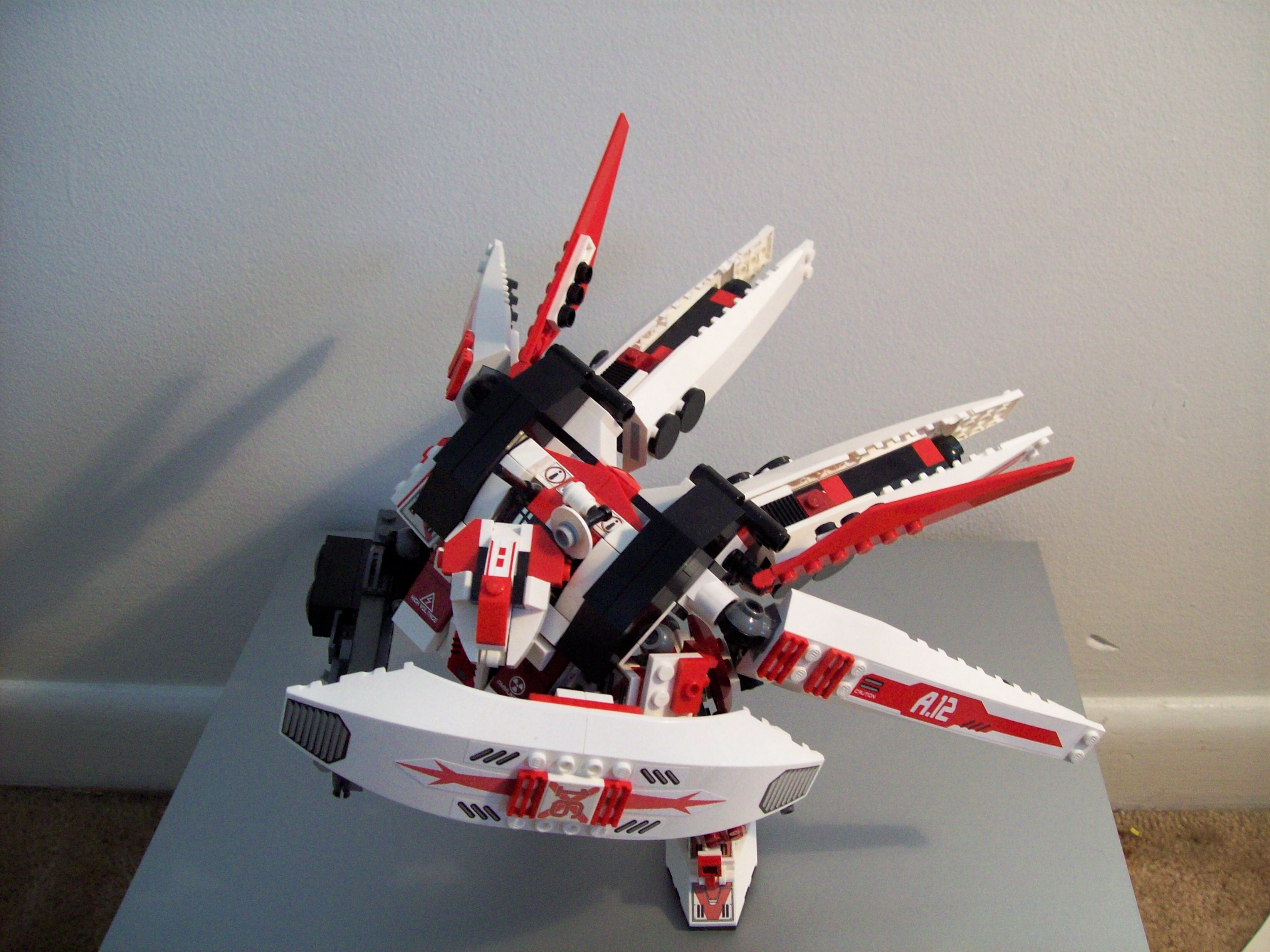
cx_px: 635
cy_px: 476
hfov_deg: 51.4
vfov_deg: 39.7
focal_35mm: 36
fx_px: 1321
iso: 160
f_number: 2.7
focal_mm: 6
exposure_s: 1/15.3
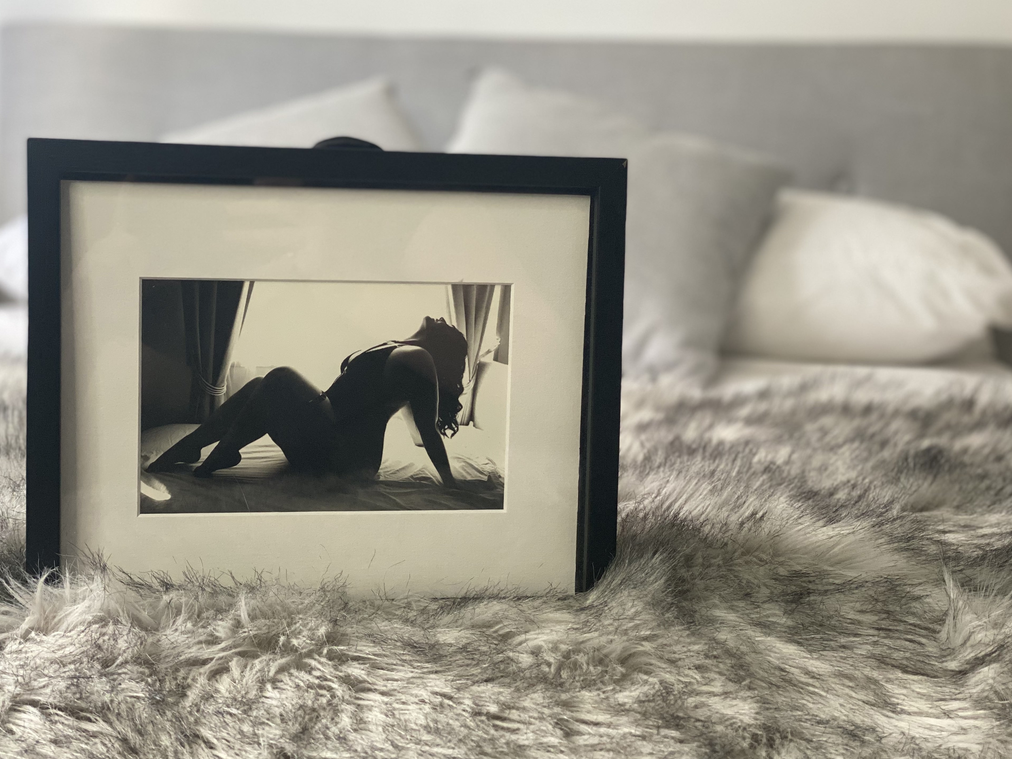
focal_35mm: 55
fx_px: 1608
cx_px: 483
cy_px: 368
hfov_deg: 34.9
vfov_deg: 26.6
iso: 160
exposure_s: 1/100
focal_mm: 6
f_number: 2
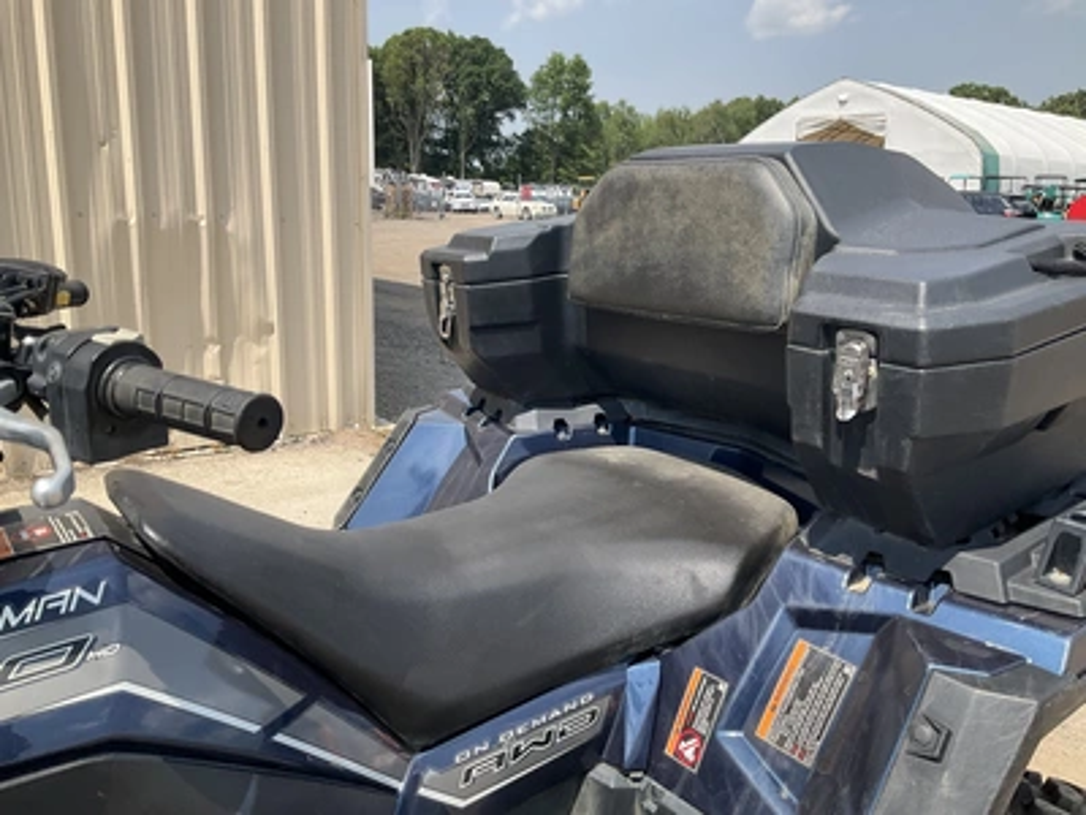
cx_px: 543
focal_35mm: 29
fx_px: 910
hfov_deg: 61.7
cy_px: 408
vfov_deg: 48.2
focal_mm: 3
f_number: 1.8
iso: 25
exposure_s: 1/1144
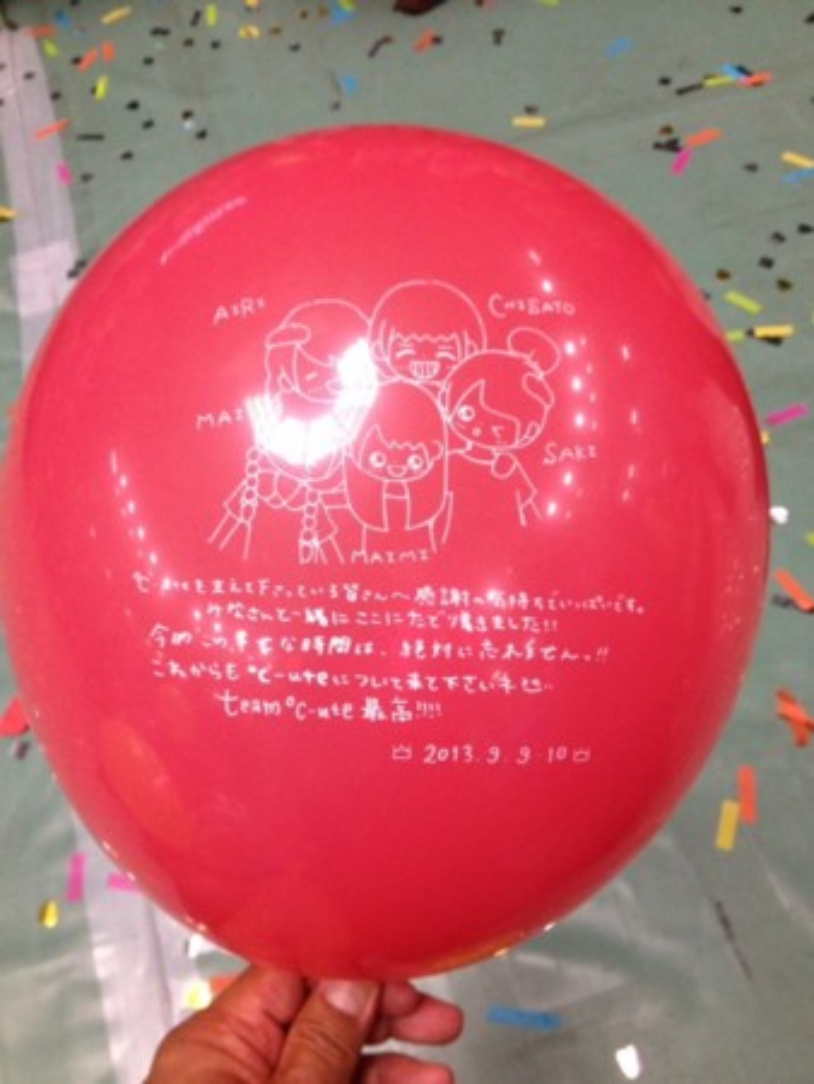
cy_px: 542
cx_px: 407
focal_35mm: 35
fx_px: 1096
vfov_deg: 52.6
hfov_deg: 40.7
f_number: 2.4
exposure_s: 1/20
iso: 250
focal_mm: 4.28
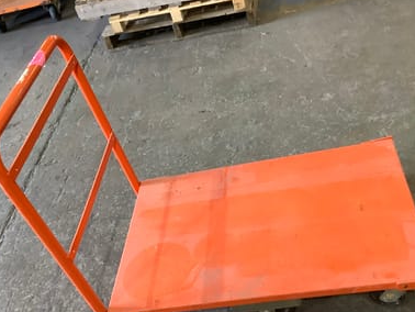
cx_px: 227
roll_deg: +20.1
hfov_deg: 45.7
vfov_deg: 35.0
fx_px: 492
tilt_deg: -39.7
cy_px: 194
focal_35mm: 41
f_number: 2.4
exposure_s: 1/50
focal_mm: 3.3
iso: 250
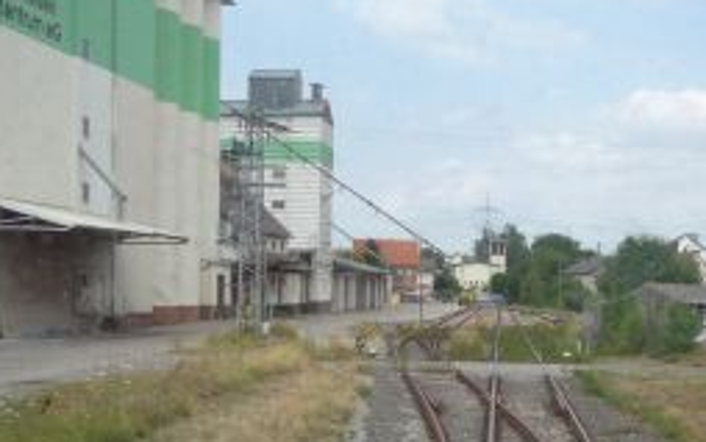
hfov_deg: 31.5
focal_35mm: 64
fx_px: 1232
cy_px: 381
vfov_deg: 20.0
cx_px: 509
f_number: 4.5
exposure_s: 1/400
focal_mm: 5.2
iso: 100
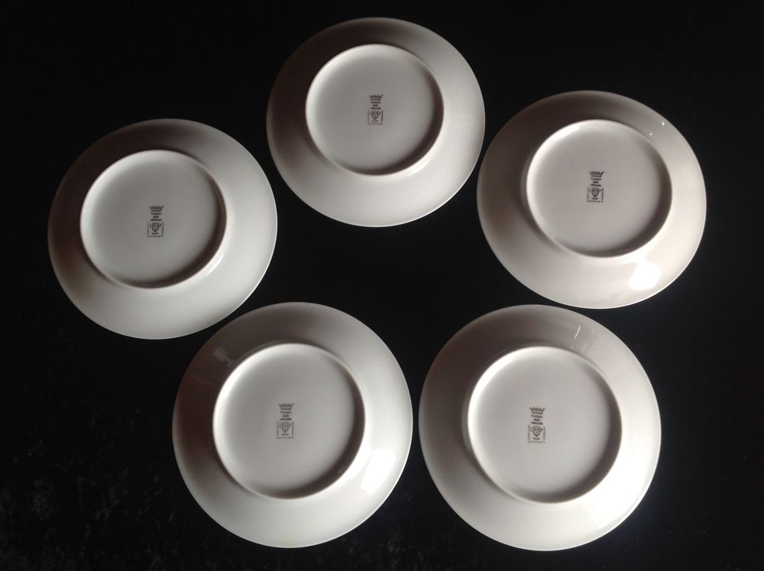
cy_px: 286
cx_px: 382
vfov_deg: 40.6
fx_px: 771
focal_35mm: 35
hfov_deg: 52.7
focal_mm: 4.28
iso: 50
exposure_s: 1/17
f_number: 2.4
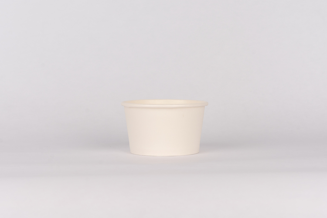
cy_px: 109
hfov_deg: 23.4
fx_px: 790
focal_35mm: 87
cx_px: 164
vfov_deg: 15.7
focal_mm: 58.3
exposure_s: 1/100
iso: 320
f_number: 10
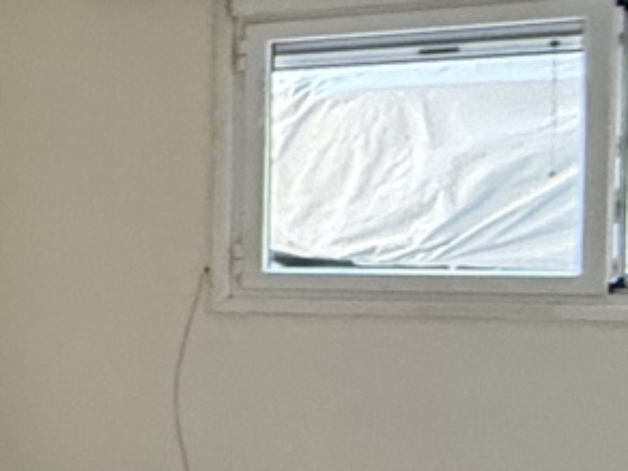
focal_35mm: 92
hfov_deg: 12.3
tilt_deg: -3.1
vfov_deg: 16.0
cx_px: -1146
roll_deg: +0.0
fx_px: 1669
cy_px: 292
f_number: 2.2
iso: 250
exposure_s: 1/50
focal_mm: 2.22
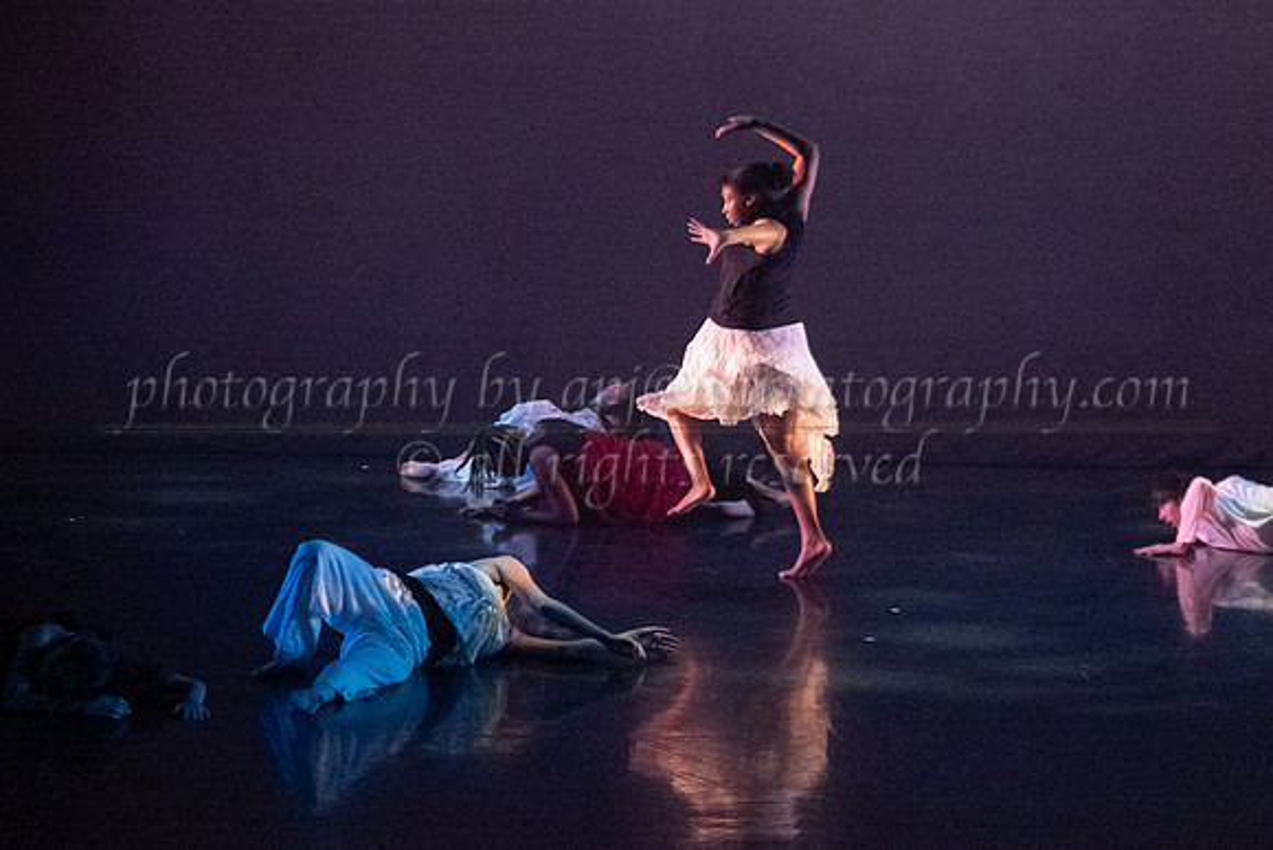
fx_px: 4199
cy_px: 370
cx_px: 1050
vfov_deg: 11.5
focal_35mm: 119
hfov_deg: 17.1
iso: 5000
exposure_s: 1/400
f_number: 2.8
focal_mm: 72
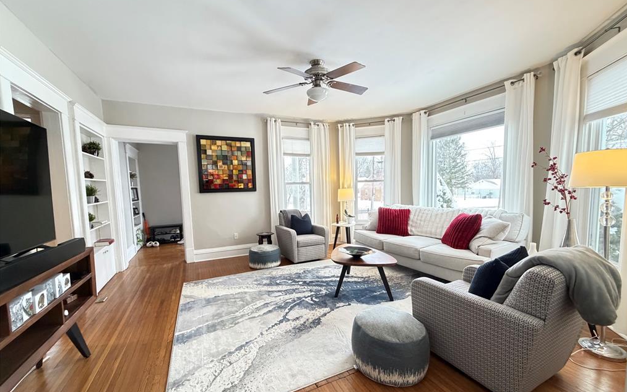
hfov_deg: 101.5
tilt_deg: -4.8
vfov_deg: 74.7
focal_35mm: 15
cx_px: 316
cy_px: 209
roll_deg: +1.9
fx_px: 256
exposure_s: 1/60
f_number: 2.2
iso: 640
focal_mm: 2.22
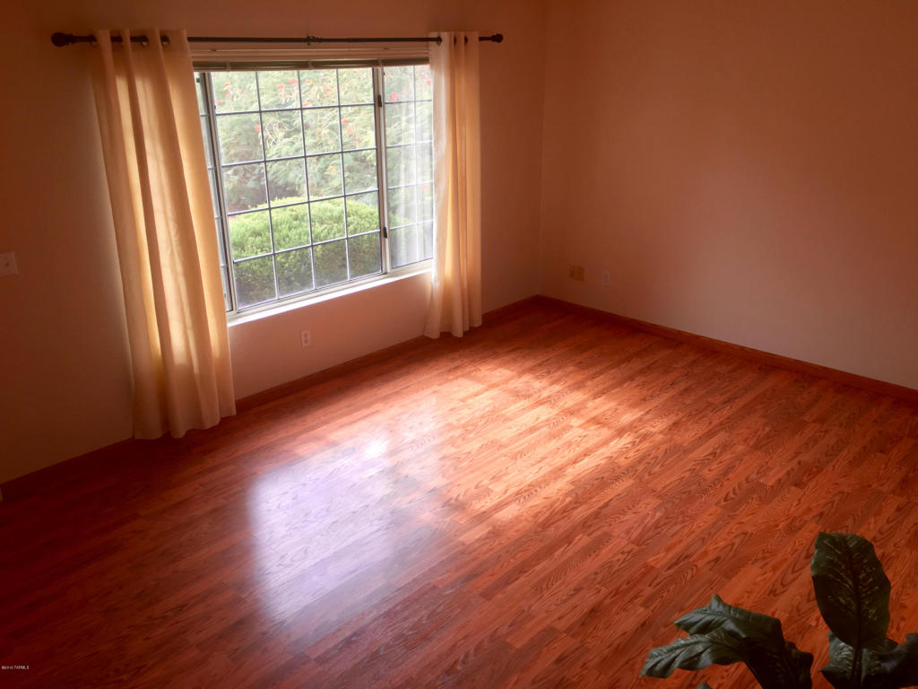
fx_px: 769
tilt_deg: -20.7
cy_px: 344
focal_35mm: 29
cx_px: 459
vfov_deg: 48.2
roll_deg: -0.9
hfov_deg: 61.7
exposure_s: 1/40
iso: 25
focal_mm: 4.15
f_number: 2.2
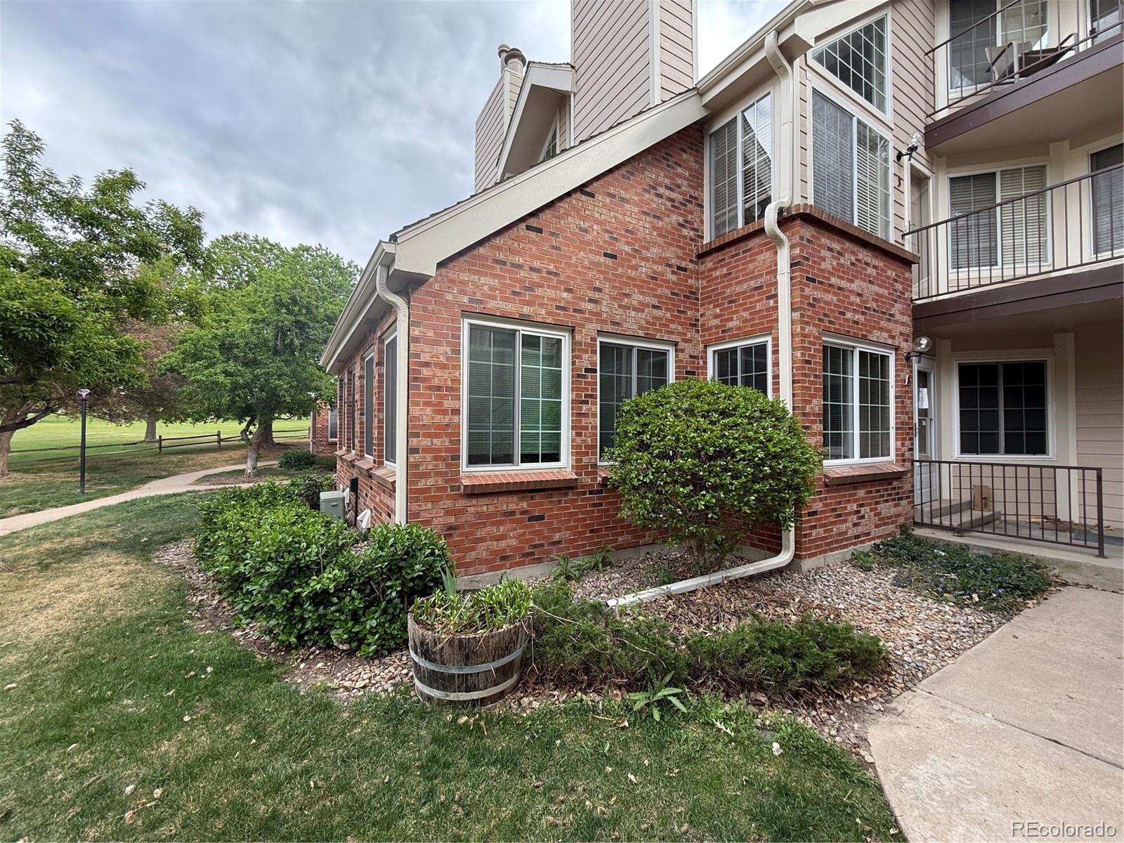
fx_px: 455
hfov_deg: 102.1
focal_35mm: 14
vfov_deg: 85.7
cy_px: 422
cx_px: 562
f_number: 2.2
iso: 50
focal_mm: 2.22
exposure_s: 1/138
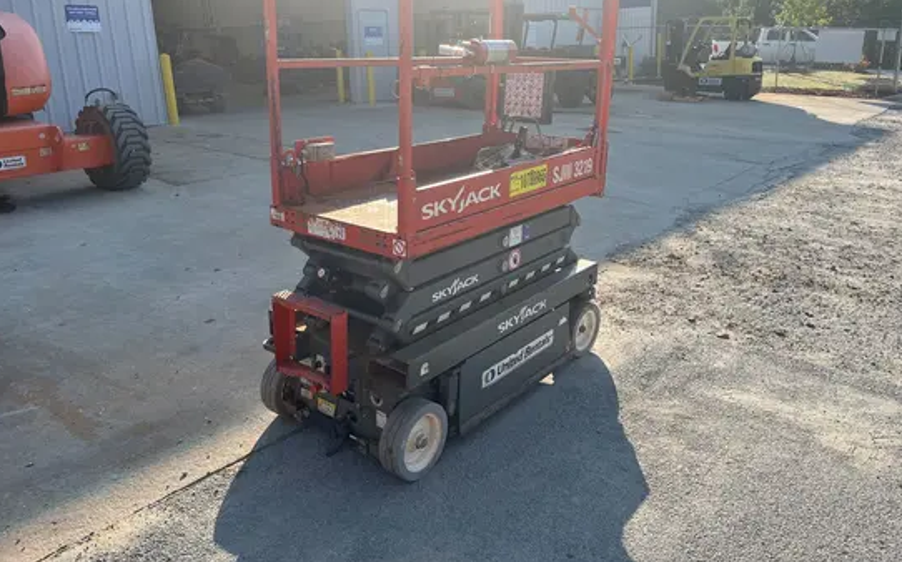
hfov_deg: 66.5
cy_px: 237
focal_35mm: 28
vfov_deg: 44.3
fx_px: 688
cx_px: 448
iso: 50
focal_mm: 5.1
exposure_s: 1/1890
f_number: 1.6
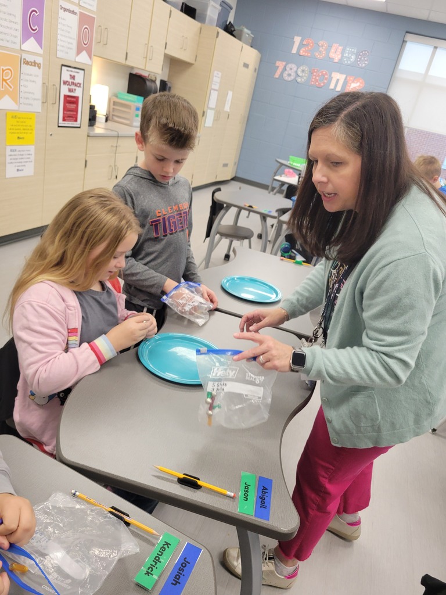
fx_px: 447
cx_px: 223
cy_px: 298
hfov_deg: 53.1
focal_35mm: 26
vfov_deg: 67.3
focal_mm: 5.4
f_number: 1.8
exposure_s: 1/120
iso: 200
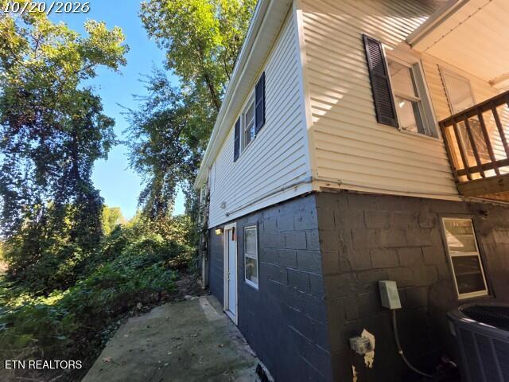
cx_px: 254
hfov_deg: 106.2
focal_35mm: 13
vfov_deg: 89.9
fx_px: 191
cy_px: 191
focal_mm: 2.2
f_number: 1.9
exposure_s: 1/120
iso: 20
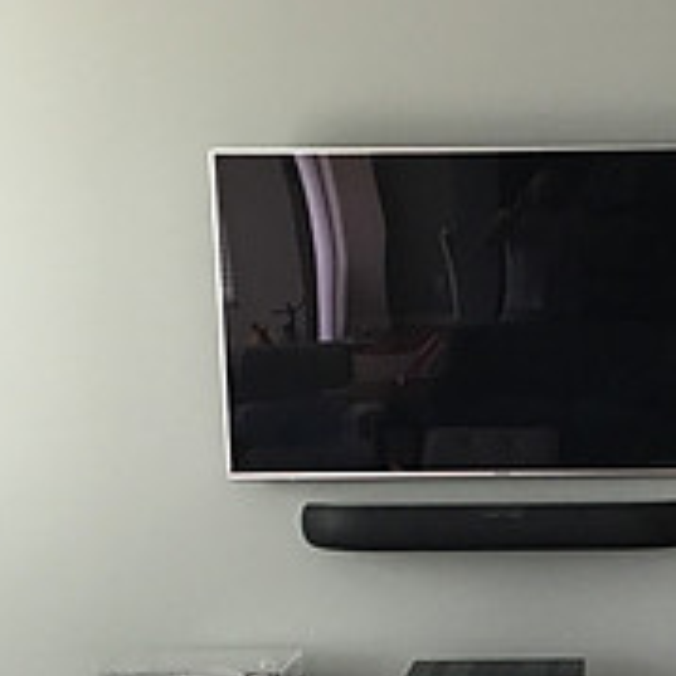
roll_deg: -0.1
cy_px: 723
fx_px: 1834
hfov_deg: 20.7
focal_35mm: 83
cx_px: 536
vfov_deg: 20.0
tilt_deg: -8.8
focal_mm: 4.15
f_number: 2.2
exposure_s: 1/17
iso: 80
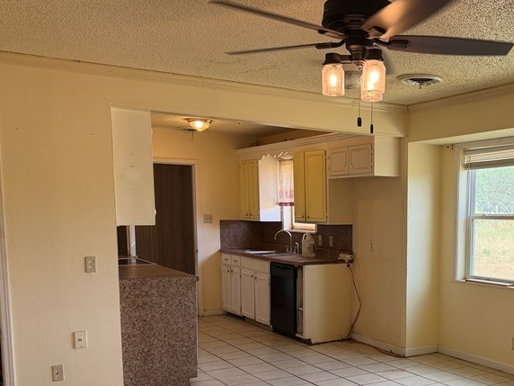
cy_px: 284
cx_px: 396
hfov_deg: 42.3
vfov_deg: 33.0
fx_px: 638
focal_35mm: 43
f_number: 1.78
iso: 100
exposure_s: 1/177
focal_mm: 6.76
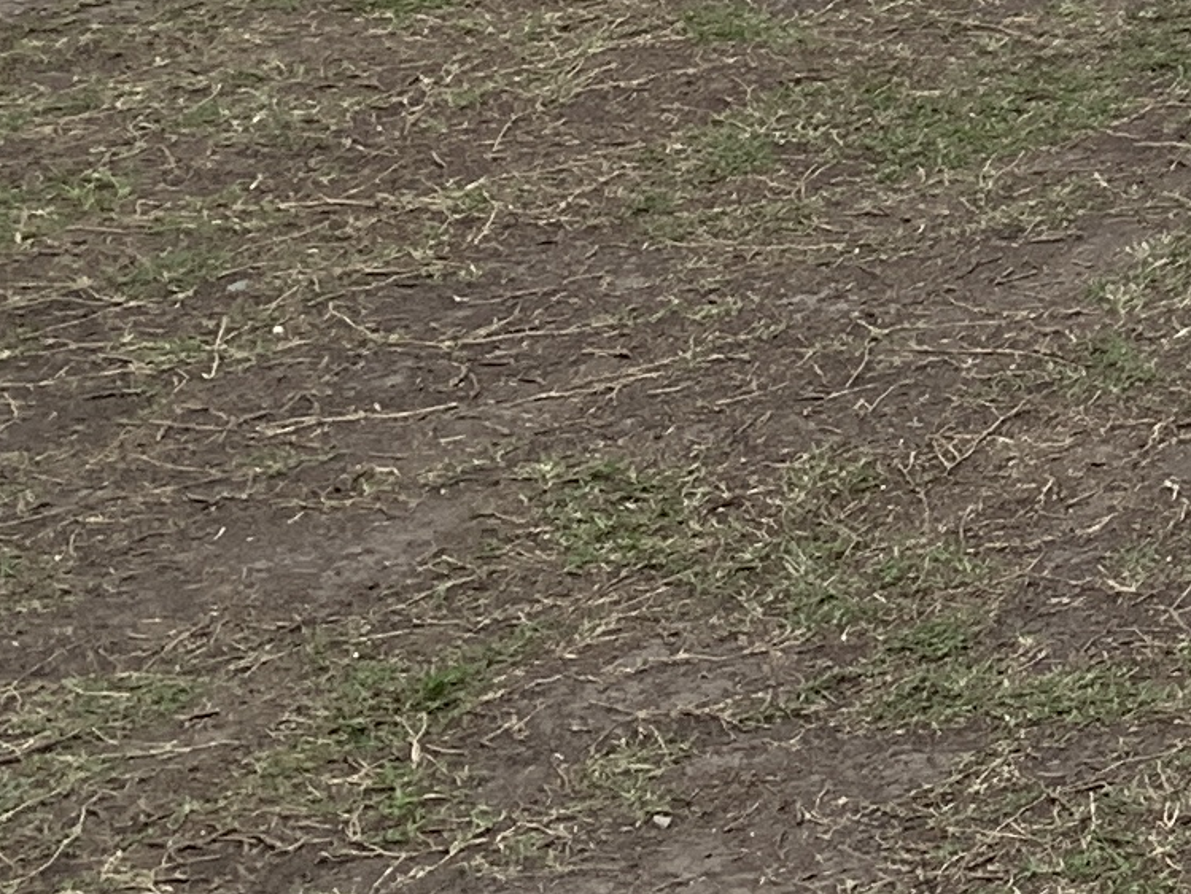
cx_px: 3037
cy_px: -958
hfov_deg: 11.3
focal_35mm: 140
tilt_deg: -8.1
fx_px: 4818
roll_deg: -0.6
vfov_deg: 9.8
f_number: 1.8
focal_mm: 4.25
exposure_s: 1/783
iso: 25
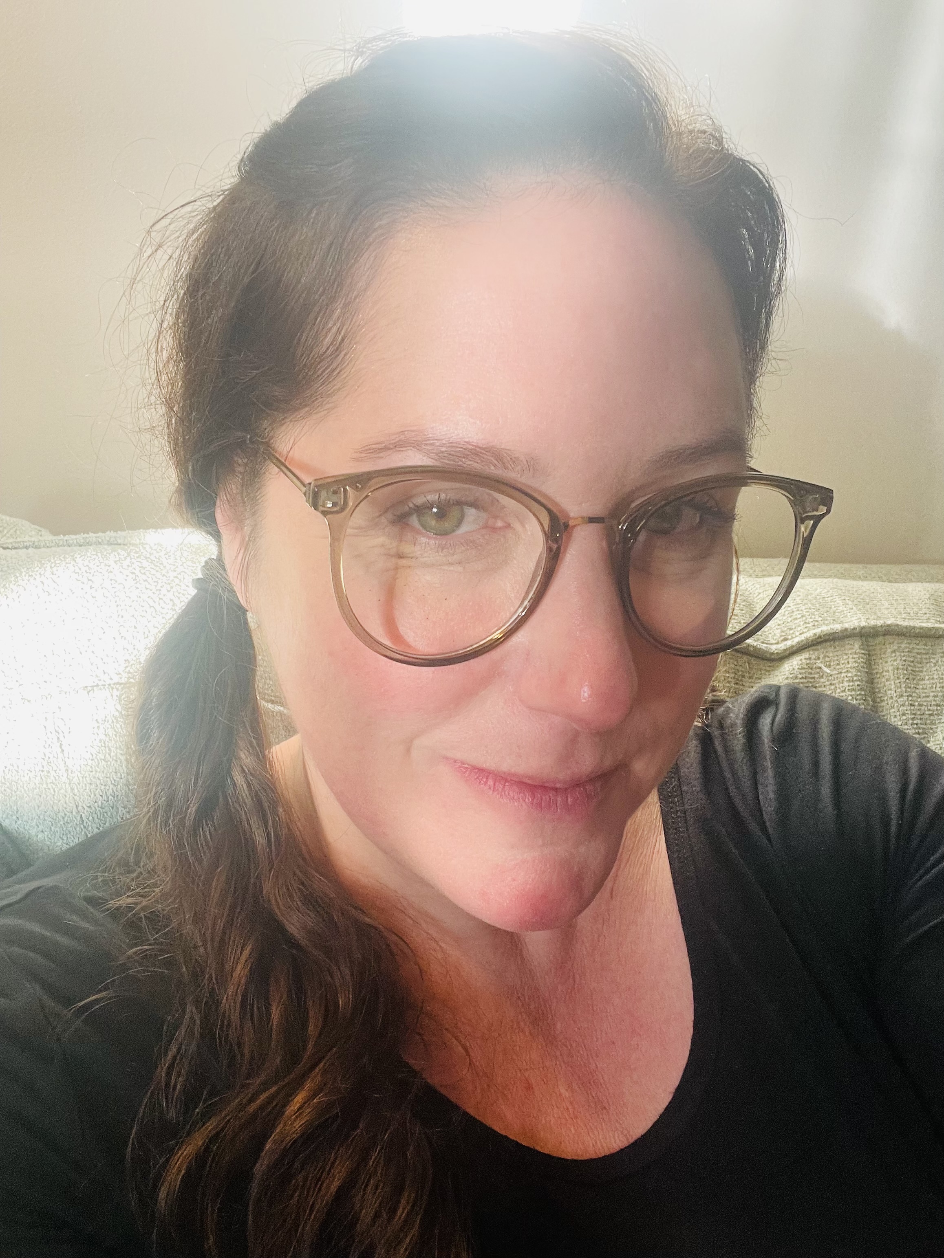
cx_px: 472
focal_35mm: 30
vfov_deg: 60.0
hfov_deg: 46.8
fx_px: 1091
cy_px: 629
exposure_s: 1/60
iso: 125
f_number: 2.2
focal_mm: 2.71
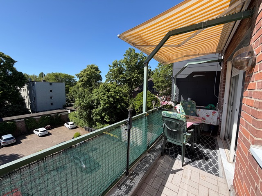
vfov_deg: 85.7
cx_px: 131
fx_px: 106
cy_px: 98
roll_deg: -0.7
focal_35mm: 14
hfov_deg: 102.1
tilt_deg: -4.3
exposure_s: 1/770
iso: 40
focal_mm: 2.22
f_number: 2.2
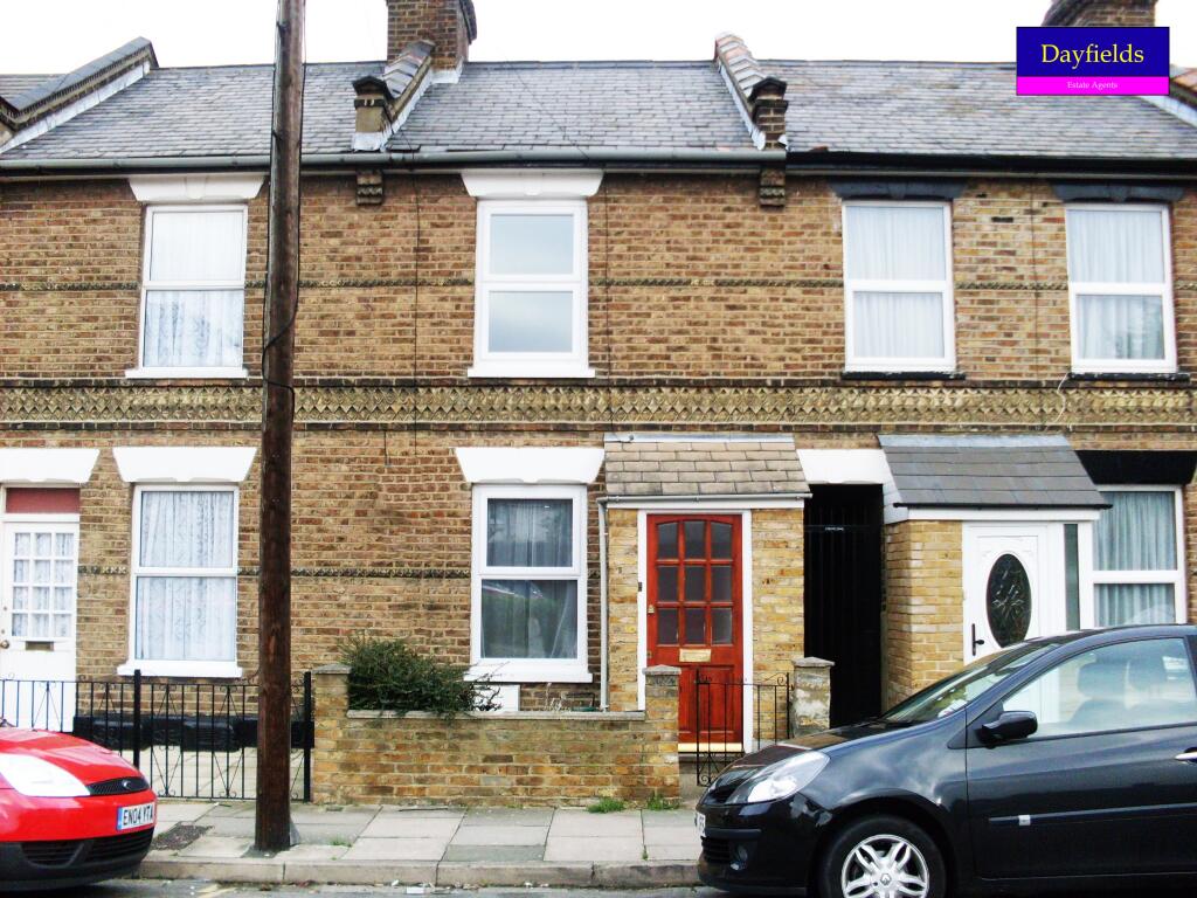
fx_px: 1314
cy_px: 449
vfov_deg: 37.7
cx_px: 598
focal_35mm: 38
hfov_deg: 49.0
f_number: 2.8
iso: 80
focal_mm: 6.3
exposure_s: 1/250
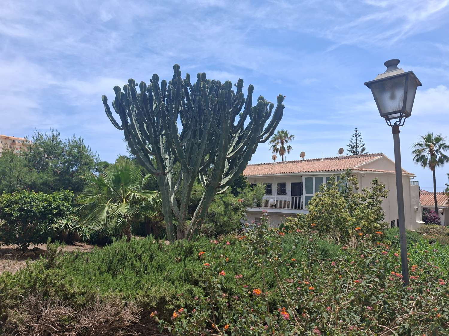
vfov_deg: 58.9
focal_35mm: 23
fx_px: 298
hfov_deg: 73.9
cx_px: 224
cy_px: 168
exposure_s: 1/2075
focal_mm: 5.54
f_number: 1.8
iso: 50
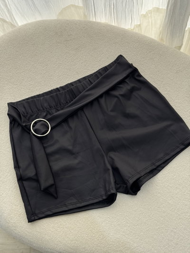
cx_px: 95
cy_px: 126
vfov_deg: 39.6
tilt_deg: -74.7
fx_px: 351
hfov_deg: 30.3
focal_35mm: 48
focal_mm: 6.76
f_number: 1.78
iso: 100
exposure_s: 1/142
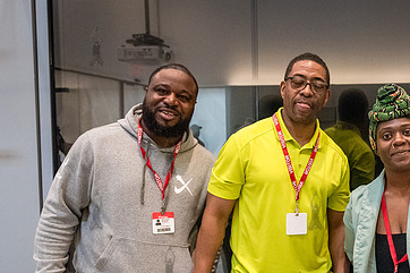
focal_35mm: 45
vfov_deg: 29.7
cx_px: 364
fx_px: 512
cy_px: 177
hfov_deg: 40.5
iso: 6400
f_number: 3.5
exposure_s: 1/250
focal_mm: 24
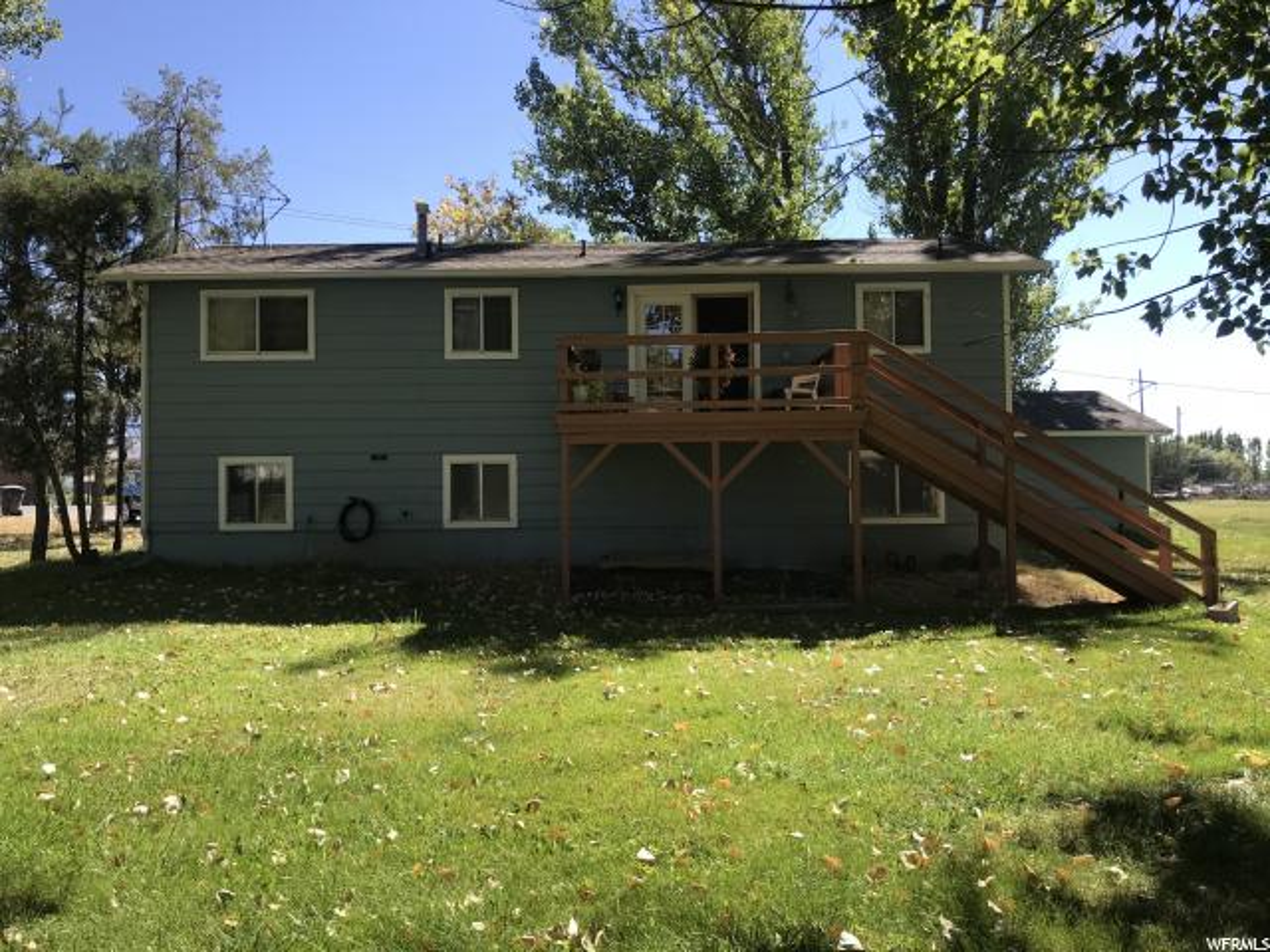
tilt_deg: +0.5
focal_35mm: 28
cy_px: 476
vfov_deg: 49.7
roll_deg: +1.2
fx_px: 1027
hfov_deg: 63.4
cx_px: 635
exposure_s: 1/1126
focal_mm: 3.99
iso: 20
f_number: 1.8
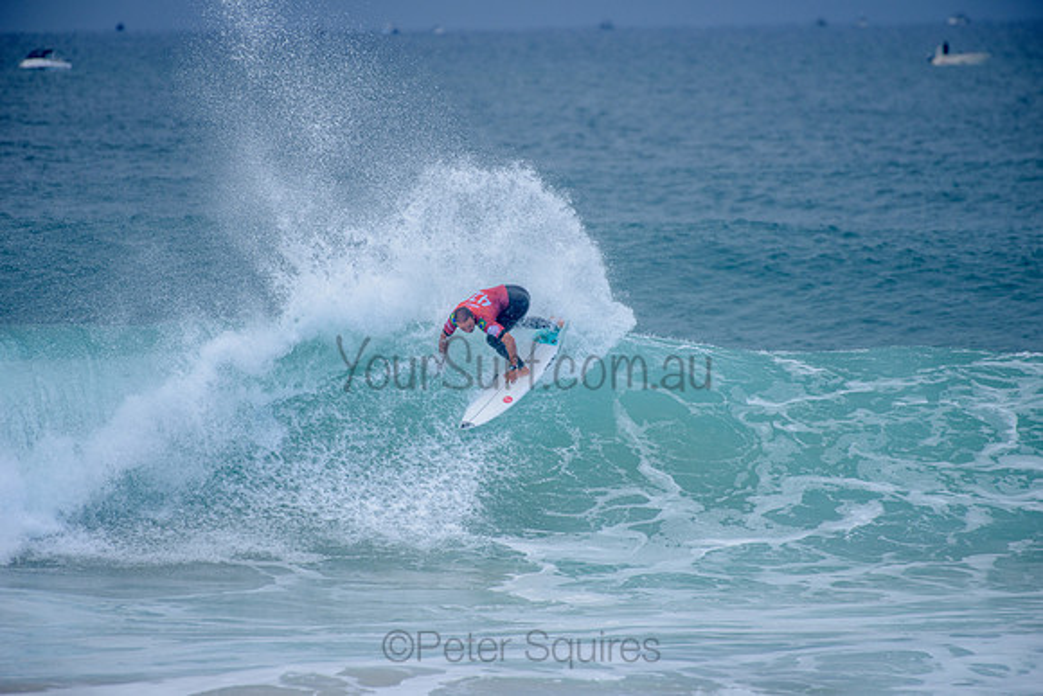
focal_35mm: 509
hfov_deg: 4.1
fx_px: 14742
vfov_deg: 2.7
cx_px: 522
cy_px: 348
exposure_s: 1/800
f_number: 5.6
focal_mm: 500
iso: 160
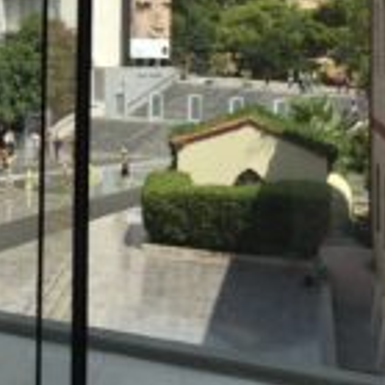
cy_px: 25
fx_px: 931
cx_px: -50
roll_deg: -1.4
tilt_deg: +0.7
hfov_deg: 22.0
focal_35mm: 74
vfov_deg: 22.7
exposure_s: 1/1464
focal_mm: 4.15
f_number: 2.2
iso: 32
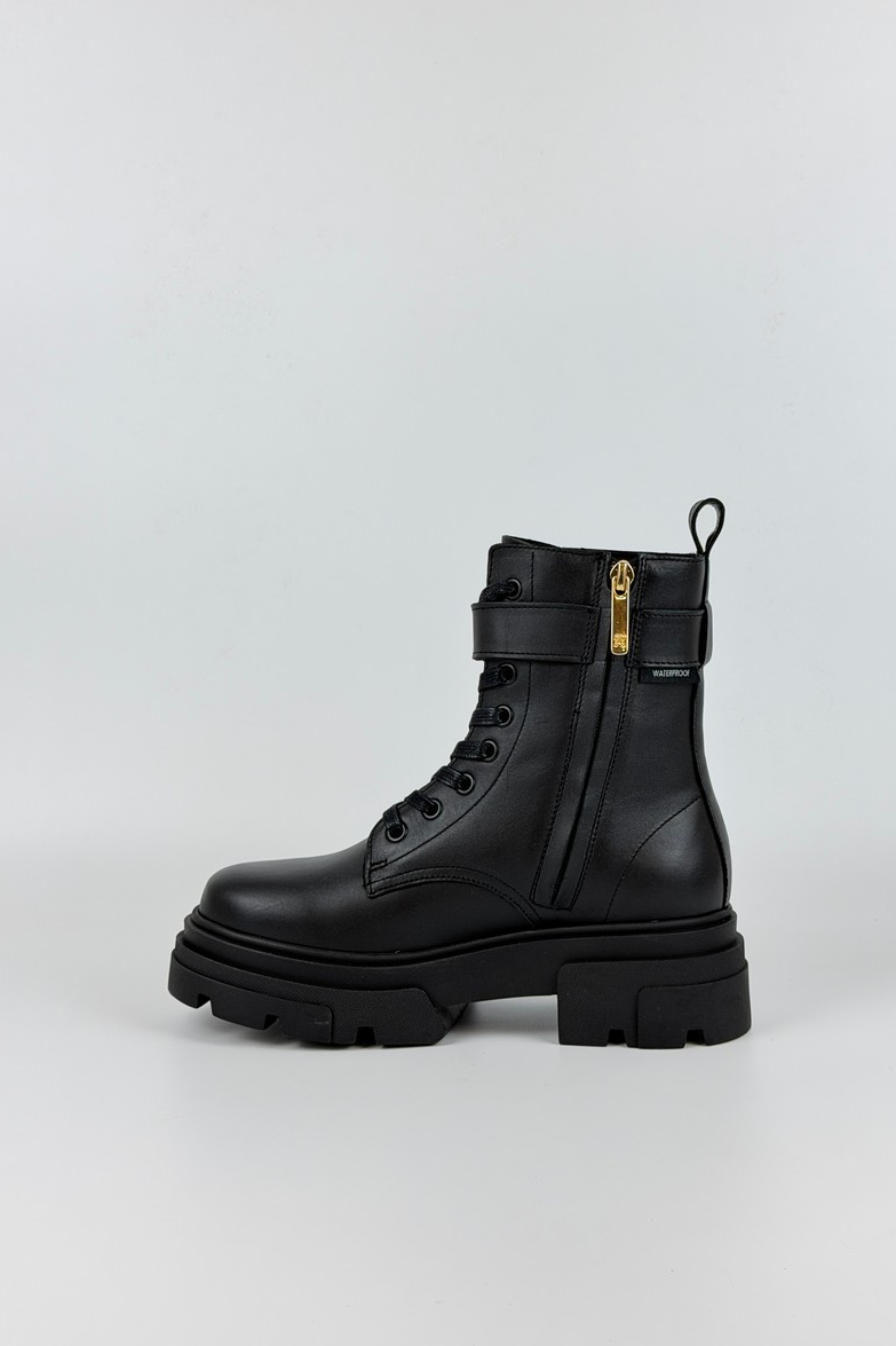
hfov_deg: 26.5
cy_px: 663
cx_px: 483
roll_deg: +0.2
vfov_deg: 38.9
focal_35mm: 51
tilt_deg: -5.0
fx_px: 1904
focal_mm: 6.76
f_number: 1.78
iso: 50
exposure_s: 1/191
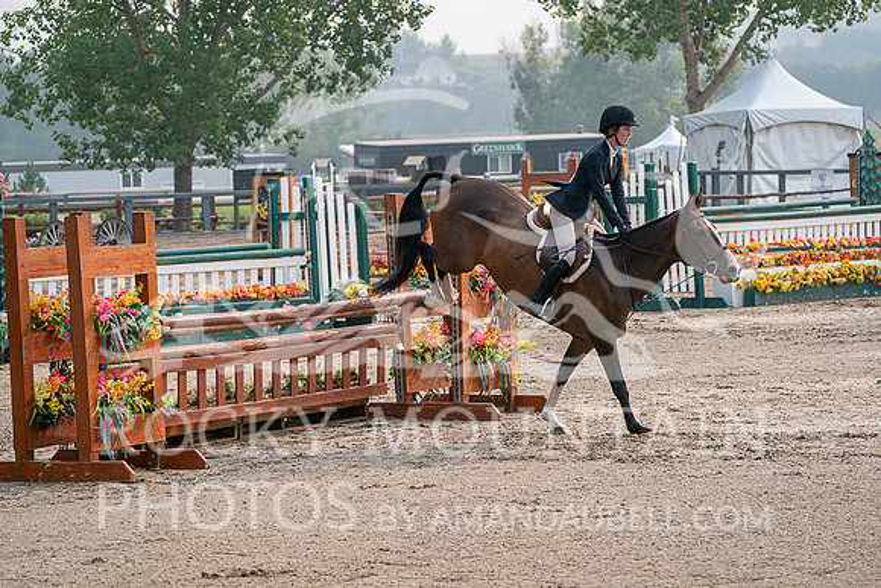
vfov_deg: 8.9
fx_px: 3769
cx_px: 440
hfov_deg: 13.3
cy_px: 294
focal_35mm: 154
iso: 500
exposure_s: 1/1000
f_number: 5.6
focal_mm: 154
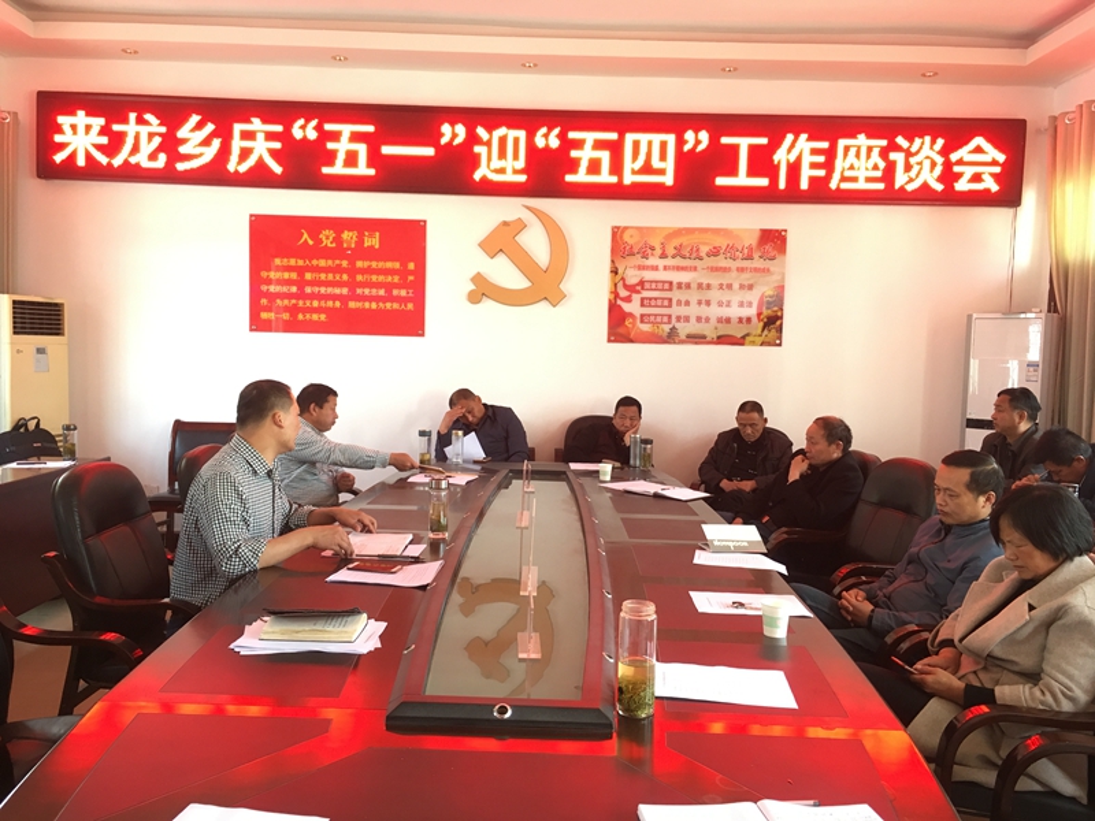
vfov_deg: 48.2
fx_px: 917
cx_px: 548
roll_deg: -1.2
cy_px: 410
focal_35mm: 29
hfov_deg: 61.7
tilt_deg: -3.6
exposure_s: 1/33
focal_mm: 4.15
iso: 125
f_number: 2.2
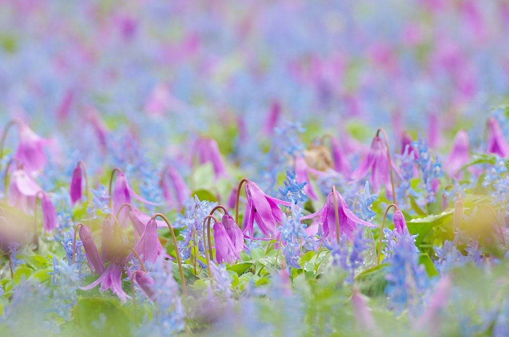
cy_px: 168
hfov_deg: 6.9
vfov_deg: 4.6
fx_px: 4232
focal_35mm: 300
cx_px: 254
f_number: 5.6
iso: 400
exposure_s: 1/200
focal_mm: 200
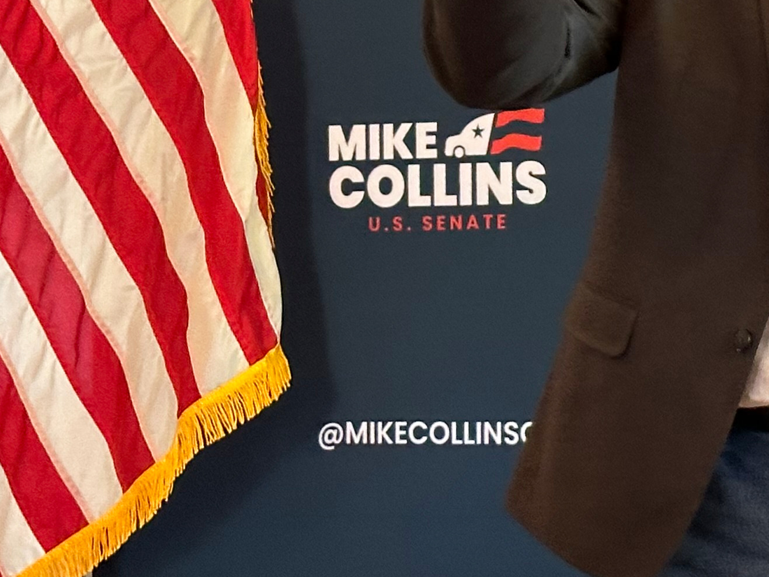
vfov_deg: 10.0
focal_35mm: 147
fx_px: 3265
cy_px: 64
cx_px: 916
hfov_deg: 13.1
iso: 320
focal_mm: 6.9
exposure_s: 1/40
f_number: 1.8
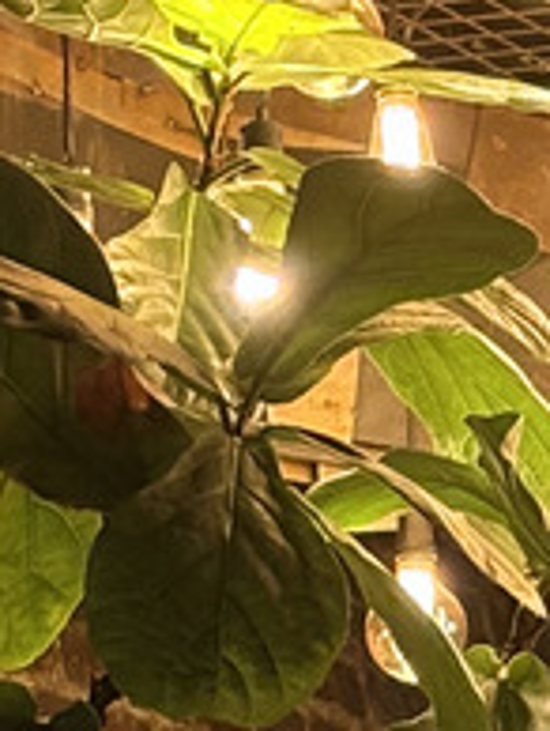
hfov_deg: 4.6
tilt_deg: +9.6
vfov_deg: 6.1
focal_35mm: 321
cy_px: 942
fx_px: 6785
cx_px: 991
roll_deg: +1.1
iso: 250
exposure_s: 1/33
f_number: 1.6
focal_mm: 5.96
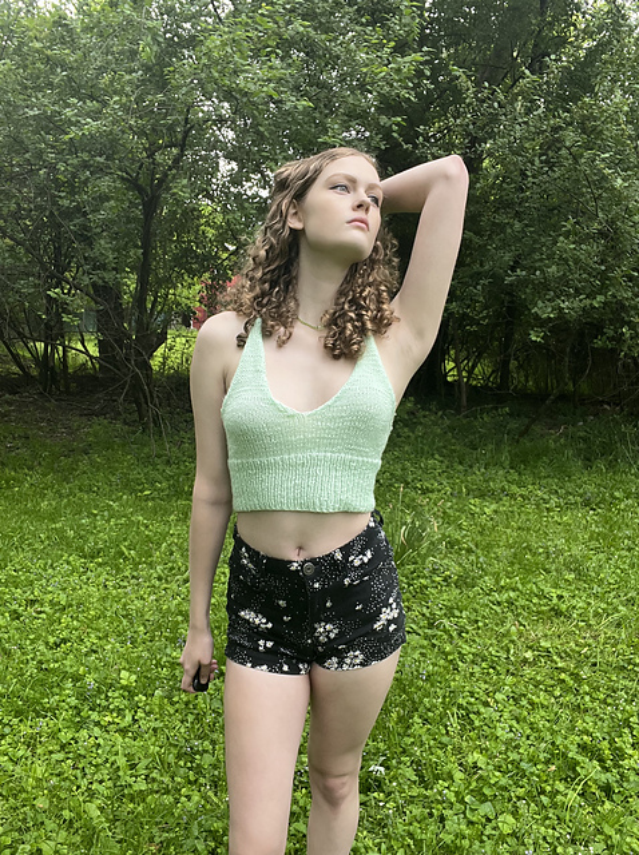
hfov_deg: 46.7
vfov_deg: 60.0
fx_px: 740
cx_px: 320
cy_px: 428
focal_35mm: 30
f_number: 2.2
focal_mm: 2.71
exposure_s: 1/121
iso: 25
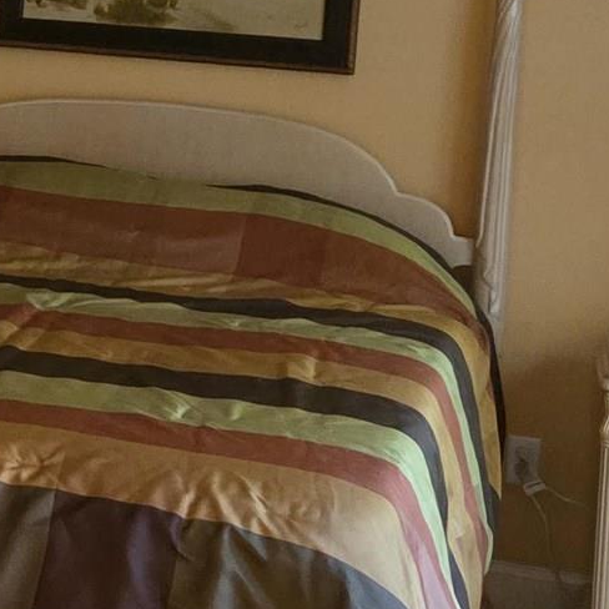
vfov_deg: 17.8
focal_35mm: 96
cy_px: 62
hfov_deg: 17.3
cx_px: -114
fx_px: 1911
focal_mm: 5.4
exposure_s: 1/120
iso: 2500
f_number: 1.8
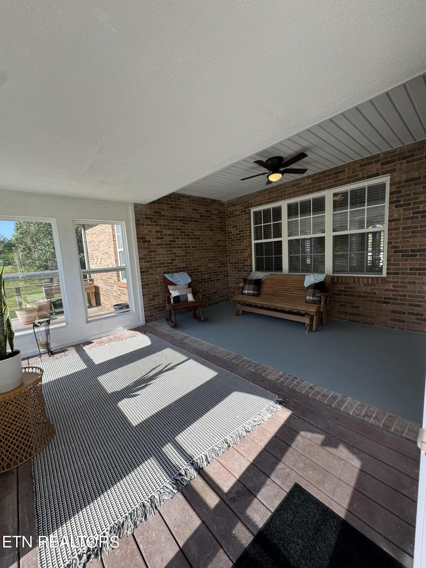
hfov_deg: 85.7
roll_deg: +5.1
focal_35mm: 14
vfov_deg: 102.1
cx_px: 213
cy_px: 284
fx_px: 230
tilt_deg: -7.8
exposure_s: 1/209
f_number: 2.2
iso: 40
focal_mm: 2.22
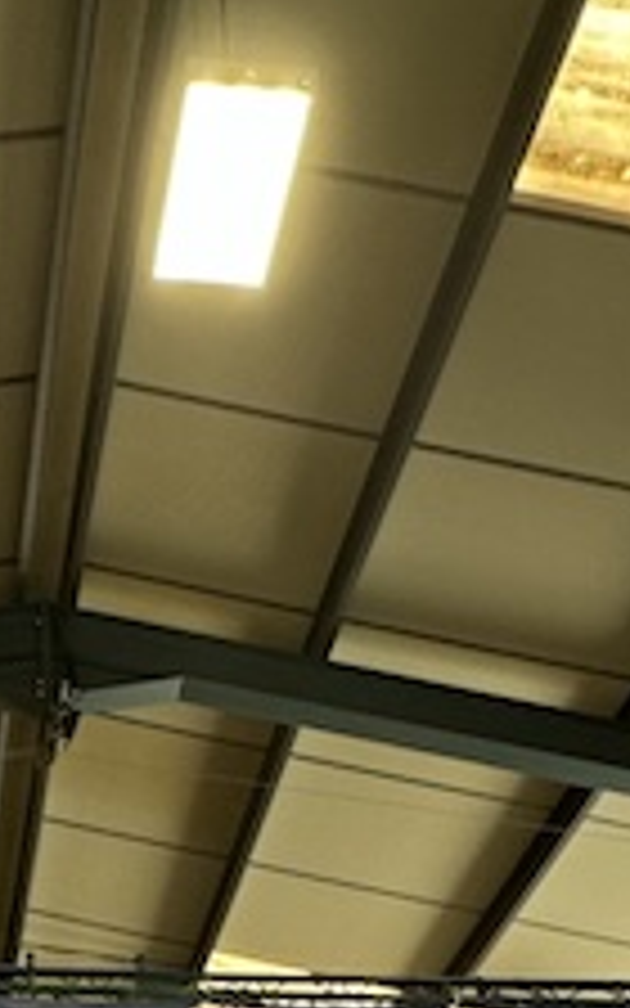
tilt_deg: +20.2
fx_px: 1456
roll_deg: +0.3
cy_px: 1292
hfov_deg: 23.0
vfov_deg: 30.6
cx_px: -63
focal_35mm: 53
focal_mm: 2.22
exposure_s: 1/50
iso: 200
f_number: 2.2
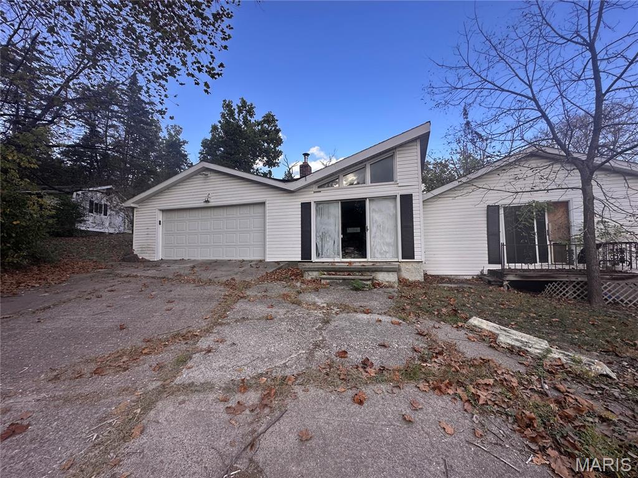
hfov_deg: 102.1
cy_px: 239
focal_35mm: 14
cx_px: 319
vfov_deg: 85.7
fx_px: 258
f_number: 2.2
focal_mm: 2.22
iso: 40
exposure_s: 1/445
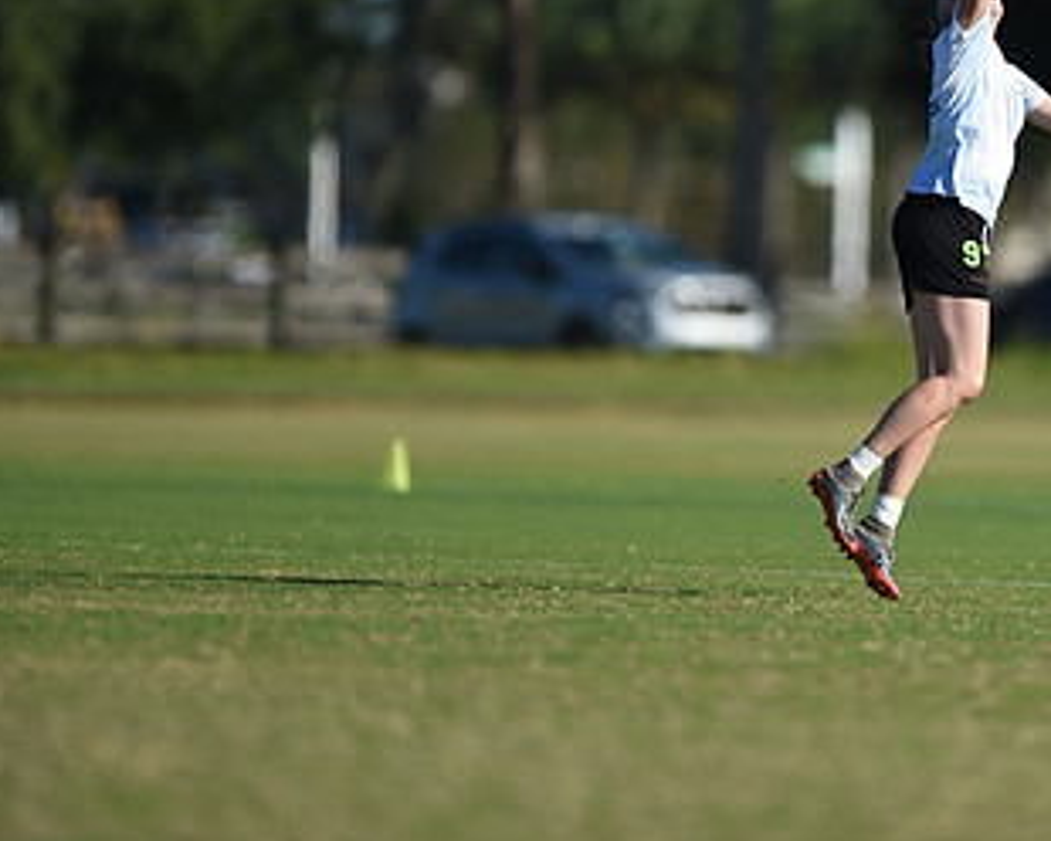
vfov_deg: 2.2
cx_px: 959
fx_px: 21867
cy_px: 210
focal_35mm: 703
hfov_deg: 2.8
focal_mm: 400
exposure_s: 1/2500
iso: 100
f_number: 2.8
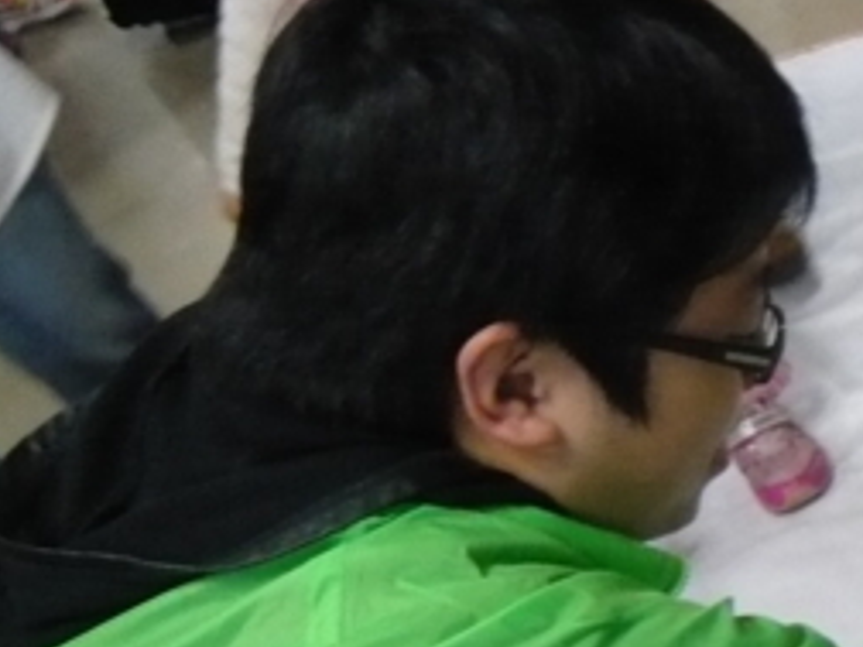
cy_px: 746
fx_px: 2219
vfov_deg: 16.0
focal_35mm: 89
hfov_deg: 19.2
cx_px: 1312
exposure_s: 1/60
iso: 400
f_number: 2.8
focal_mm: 4.6
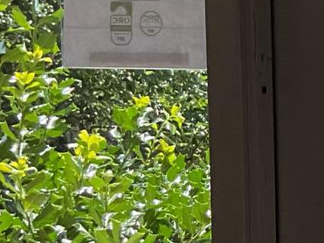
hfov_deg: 10.9
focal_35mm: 160
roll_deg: +0.0
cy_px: 191
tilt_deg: -6.7
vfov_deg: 9.3
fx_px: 1497
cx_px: 706
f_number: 1.8
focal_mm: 3
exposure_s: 1/482
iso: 16
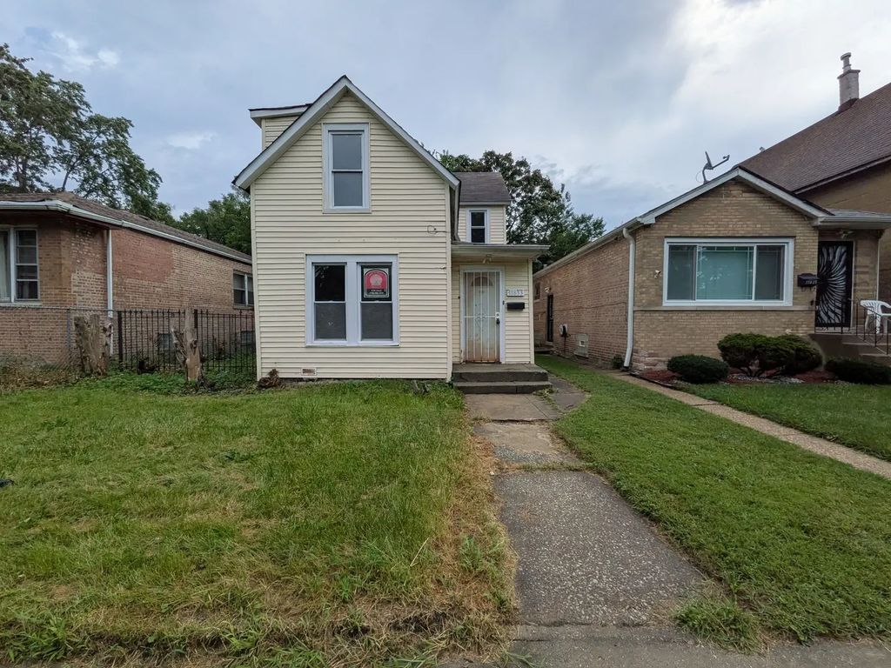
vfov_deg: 85.7
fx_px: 360
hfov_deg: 102.1
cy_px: 334
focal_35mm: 14
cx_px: 446
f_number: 2.2
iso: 47
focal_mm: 1.85
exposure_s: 1/2469
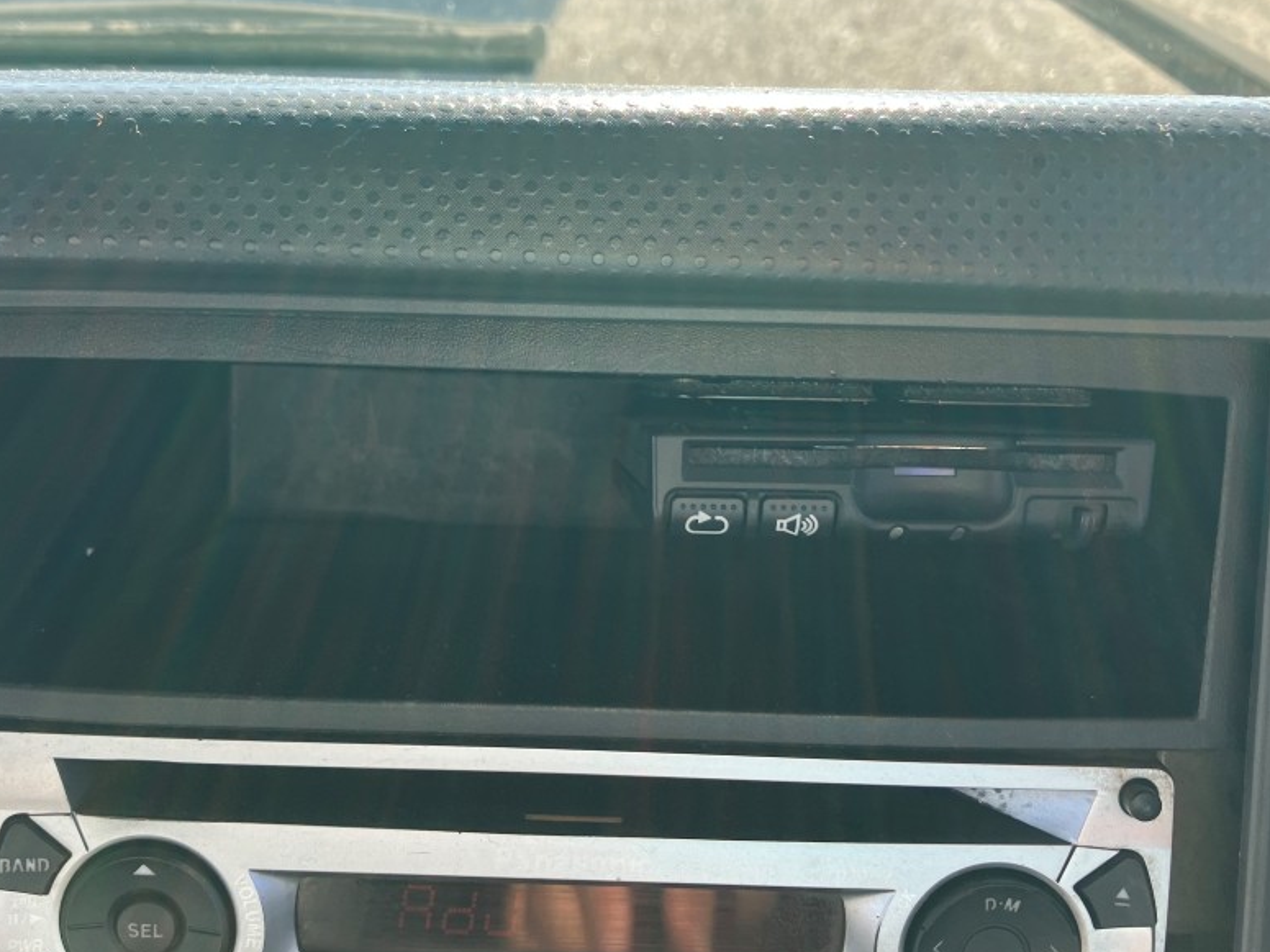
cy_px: 475
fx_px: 1357
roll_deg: +0.9
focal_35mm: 37
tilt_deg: -29.1
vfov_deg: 38.7
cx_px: 569
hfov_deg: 50.1
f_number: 1.8
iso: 25
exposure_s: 1/141
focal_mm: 3.99
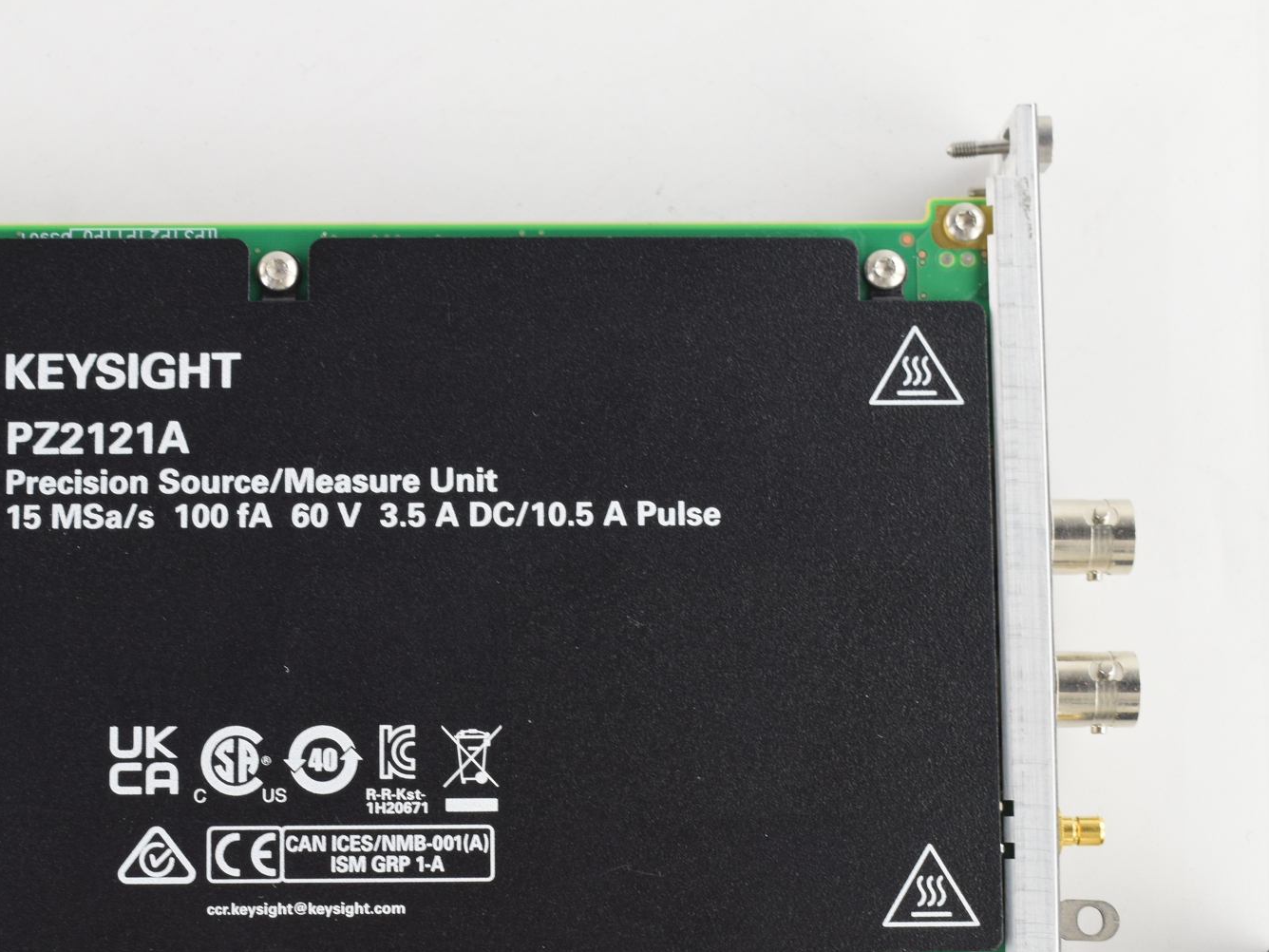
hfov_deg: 23.2
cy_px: 646
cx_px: 437
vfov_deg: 17.5
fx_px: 3079
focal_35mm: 84
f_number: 10
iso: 400
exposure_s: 1/30
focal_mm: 38
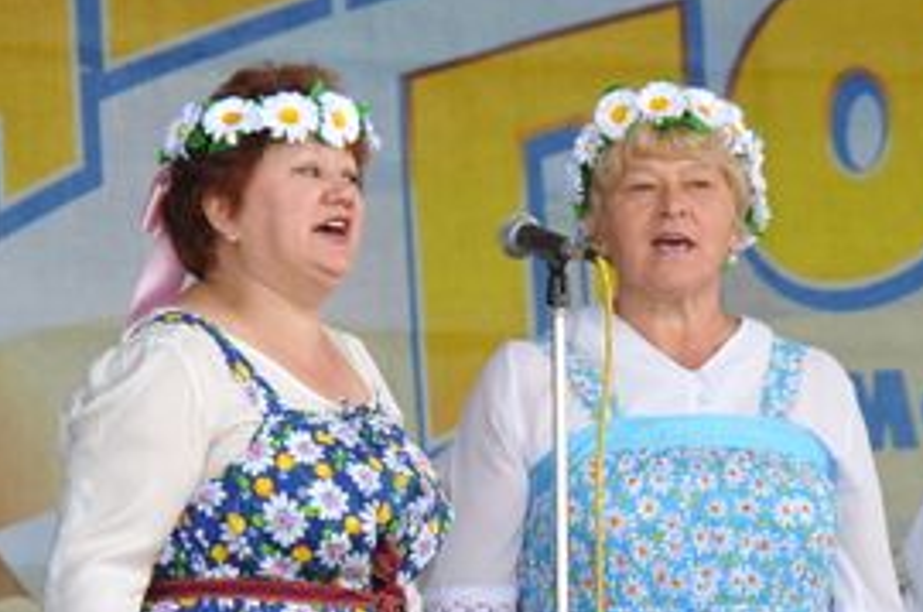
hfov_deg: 4.4
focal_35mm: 468
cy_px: 291
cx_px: 752
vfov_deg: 2.9
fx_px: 11978
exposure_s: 1/320
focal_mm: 120
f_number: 5.6
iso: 450
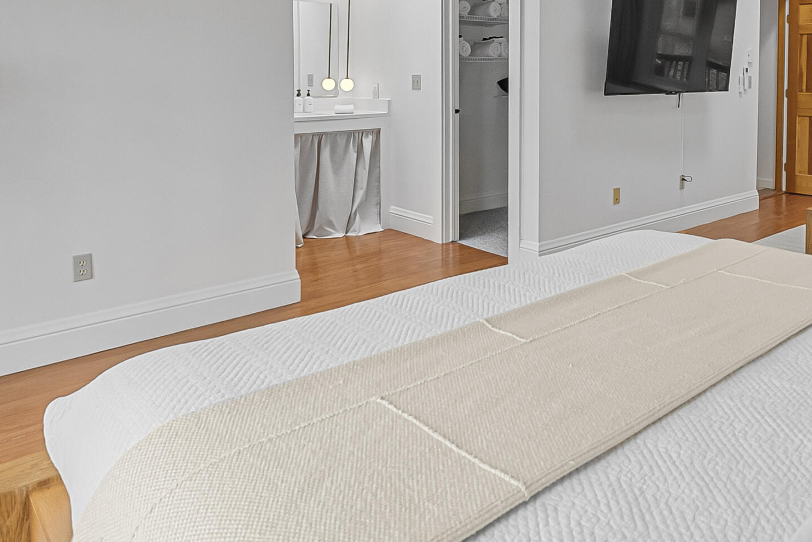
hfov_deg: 60.0
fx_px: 682
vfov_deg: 41.1
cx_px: 542
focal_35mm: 30
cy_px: 94
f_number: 9
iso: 1600
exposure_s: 1/200
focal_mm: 14.6
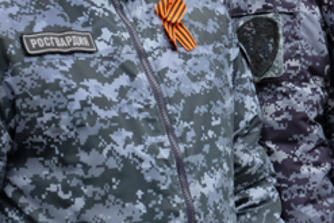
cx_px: 345
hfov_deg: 10.5
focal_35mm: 194
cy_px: 18
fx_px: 1801
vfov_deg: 7.1
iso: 4000
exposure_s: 1/1700
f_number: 5.6
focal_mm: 42.5
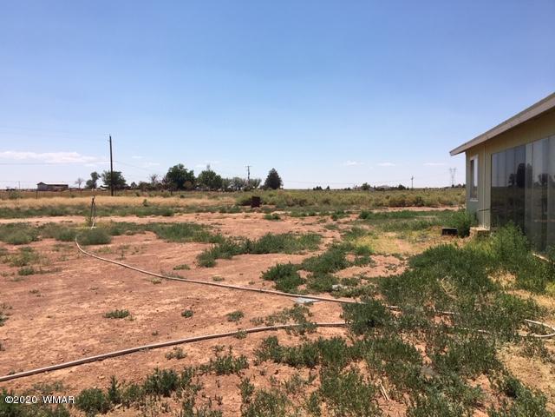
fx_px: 465
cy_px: 208
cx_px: 278
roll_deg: +0.1
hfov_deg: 61.7
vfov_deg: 48.2
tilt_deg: -1.8
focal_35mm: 29
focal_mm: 4.15
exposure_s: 1/2198
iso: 25
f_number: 2.2
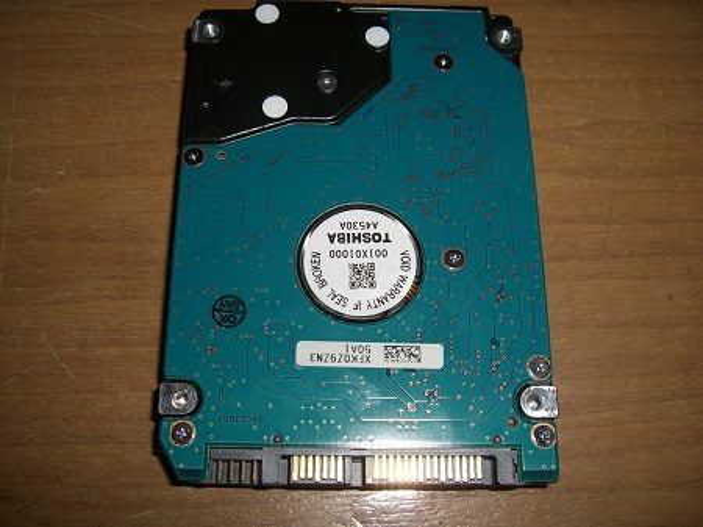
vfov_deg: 37.7
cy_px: 264
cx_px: 352
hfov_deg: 49.0
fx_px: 771
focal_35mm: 38
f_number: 5.6
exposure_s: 1/60
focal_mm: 7.9
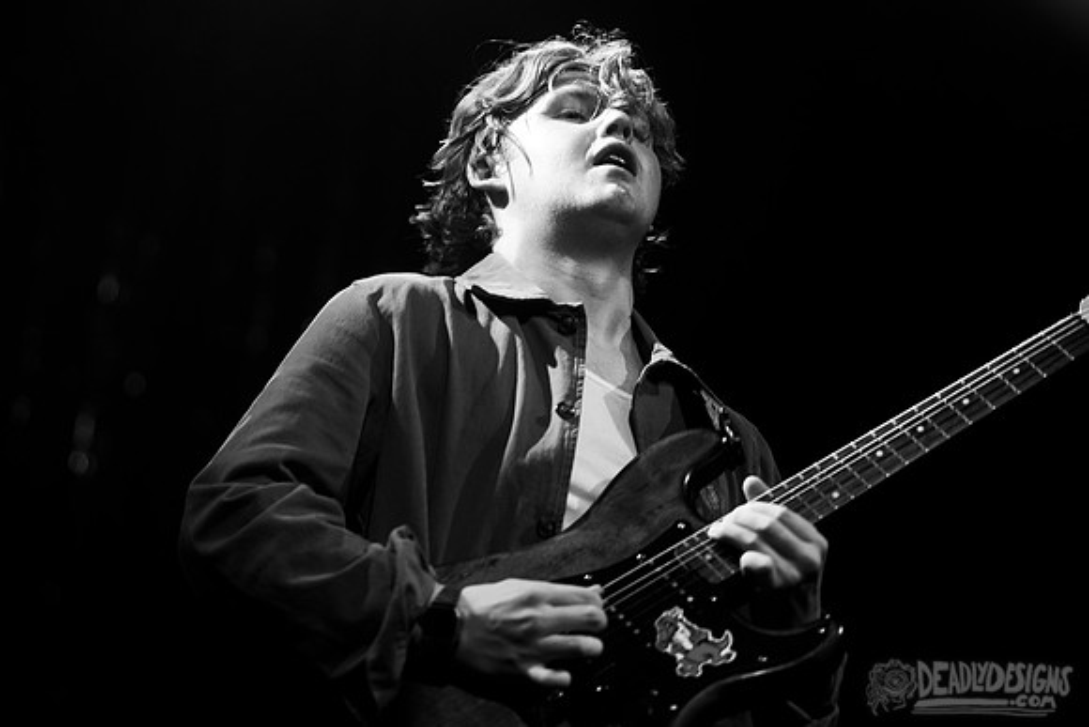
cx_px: 495
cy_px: 358
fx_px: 3629
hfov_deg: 17.1
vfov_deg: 11.4
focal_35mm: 120
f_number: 3.2
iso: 2500
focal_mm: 110
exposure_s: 1/160
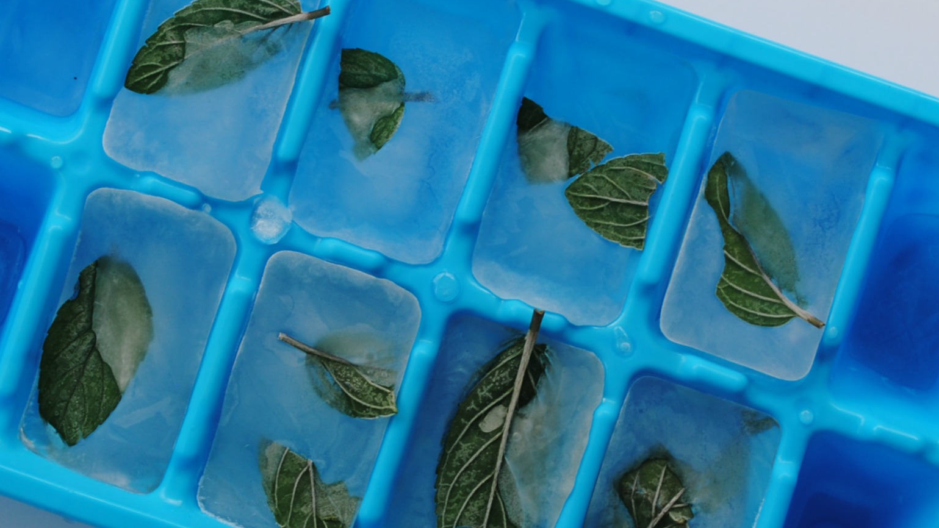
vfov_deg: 26.5
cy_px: 309
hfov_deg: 45.5
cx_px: 466
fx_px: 1121
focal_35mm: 45
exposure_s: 1/160
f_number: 6.3
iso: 100
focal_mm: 28
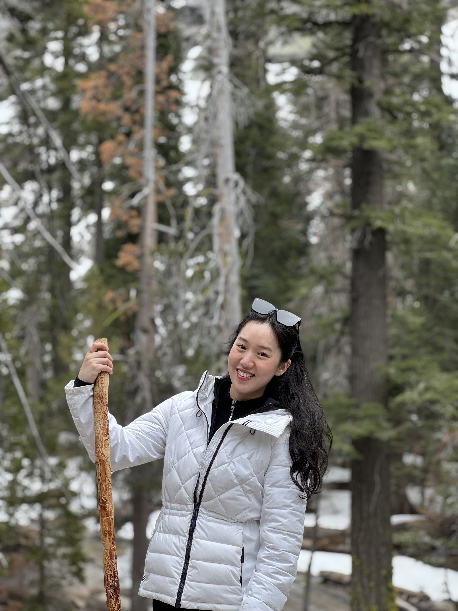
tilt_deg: +7.1
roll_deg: +0.2
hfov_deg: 19.1
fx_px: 1358
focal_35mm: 77
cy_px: 306
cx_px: 229
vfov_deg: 25.3
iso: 25
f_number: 2.8
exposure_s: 1/185
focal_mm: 9
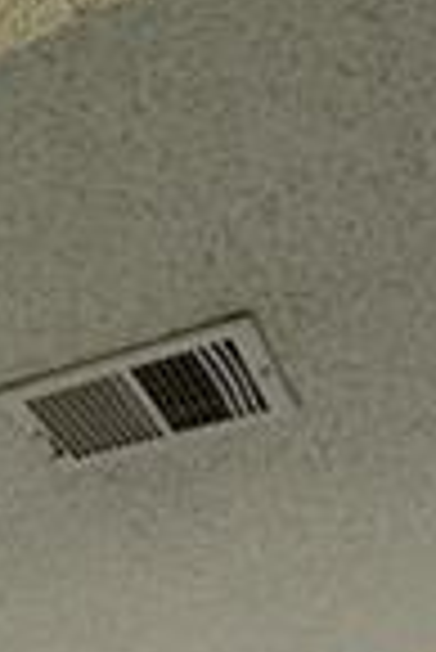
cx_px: 85
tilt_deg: -2.4
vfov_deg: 18.5
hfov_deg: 17.6
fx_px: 1395
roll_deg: +1.2
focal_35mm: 77
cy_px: 1264
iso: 400
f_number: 2.2
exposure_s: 1/60
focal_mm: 2.22
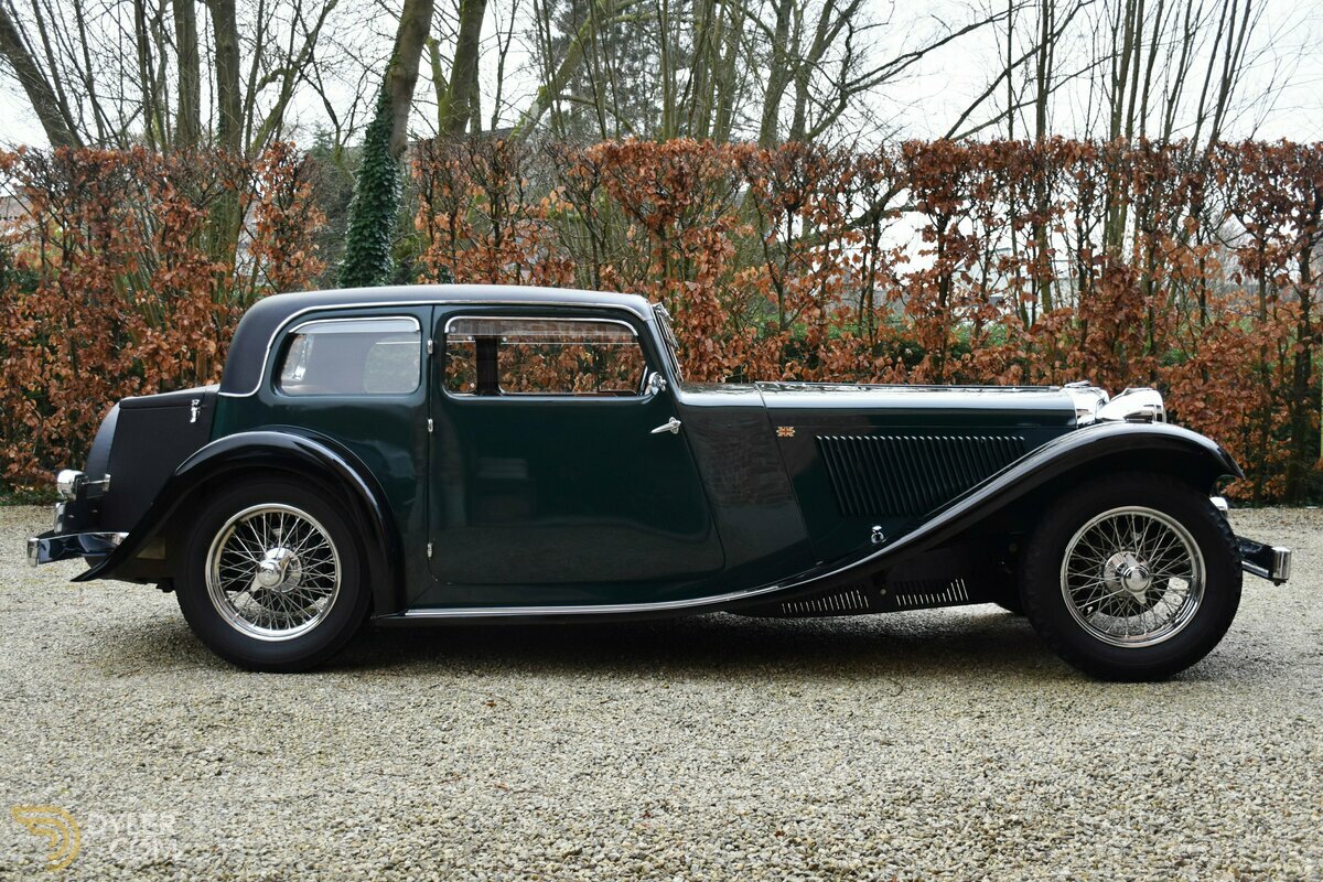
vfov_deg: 38.4
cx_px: 662
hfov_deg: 55.1
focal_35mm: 34
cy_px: 441
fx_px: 1268
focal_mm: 23
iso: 450
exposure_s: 1/250
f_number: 3.8
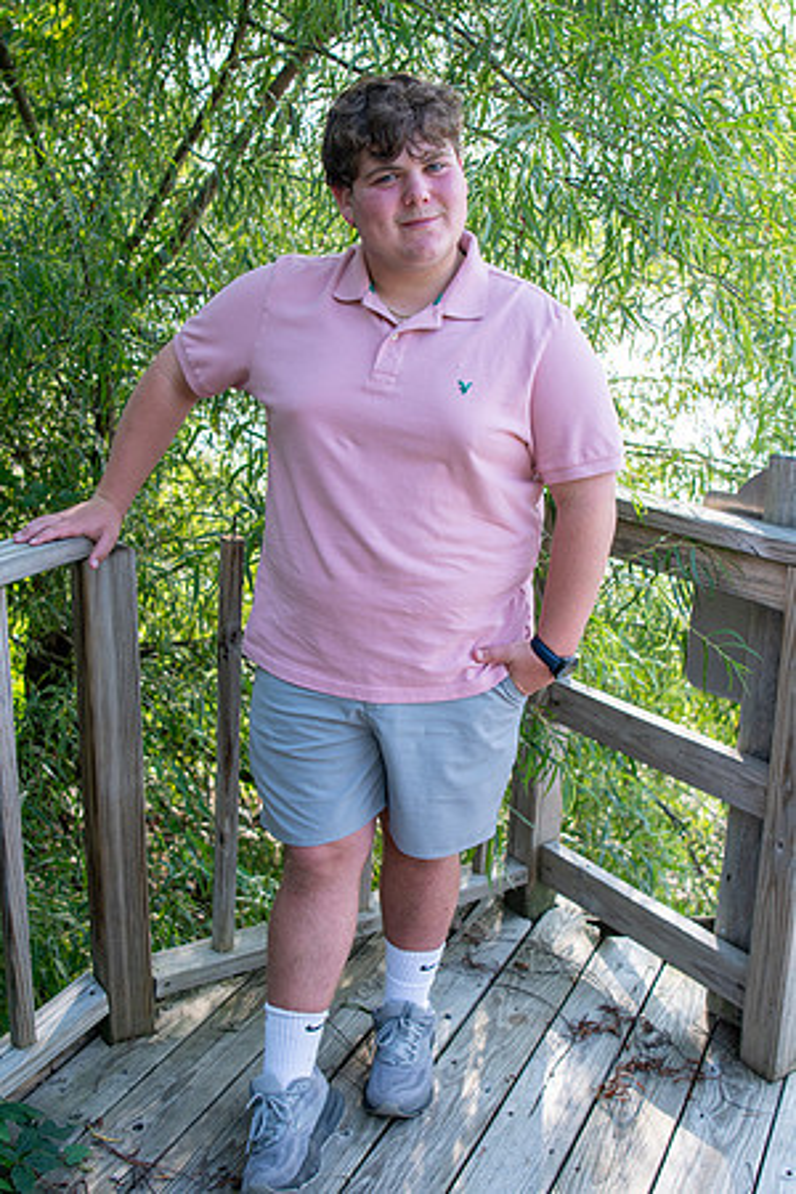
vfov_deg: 53.1
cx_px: 398
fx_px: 1194
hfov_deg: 36.9
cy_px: 597
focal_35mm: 36
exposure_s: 1/125
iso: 125
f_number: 2.8
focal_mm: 24
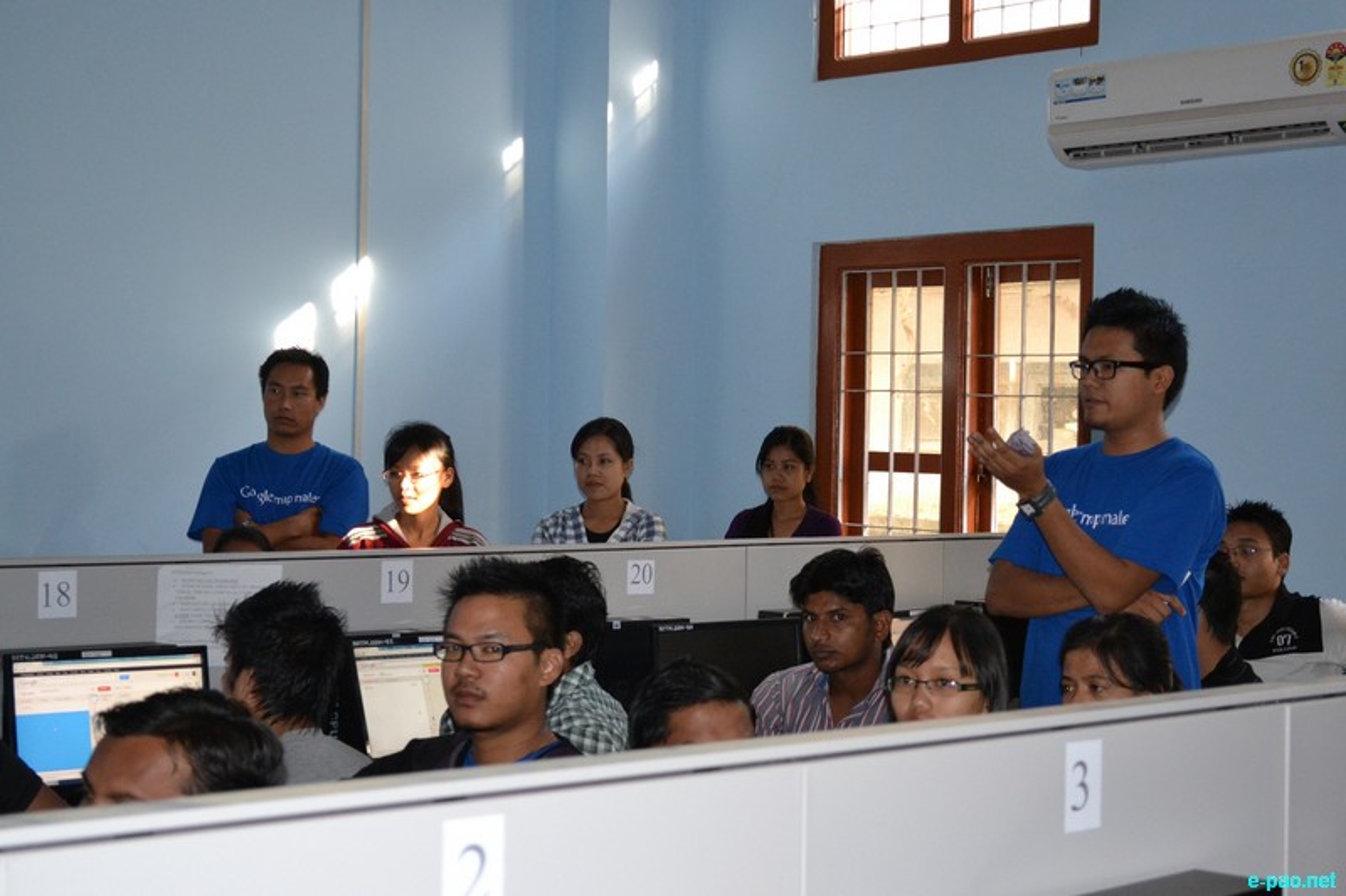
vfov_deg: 22.6
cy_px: 448
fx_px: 2243
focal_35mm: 60
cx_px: 673
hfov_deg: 33.4
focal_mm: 40
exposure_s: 1/60
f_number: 5.3
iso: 2000
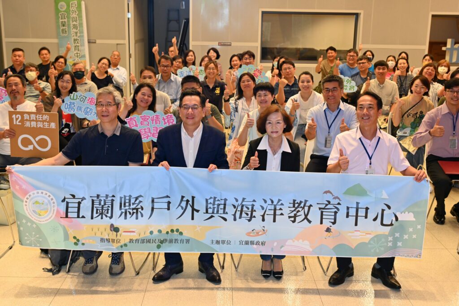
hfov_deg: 46.4
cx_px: 230
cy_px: 153
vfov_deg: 31.9
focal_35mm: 42
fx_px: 536
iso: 800
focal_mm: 42
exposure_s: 1/125
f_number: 4
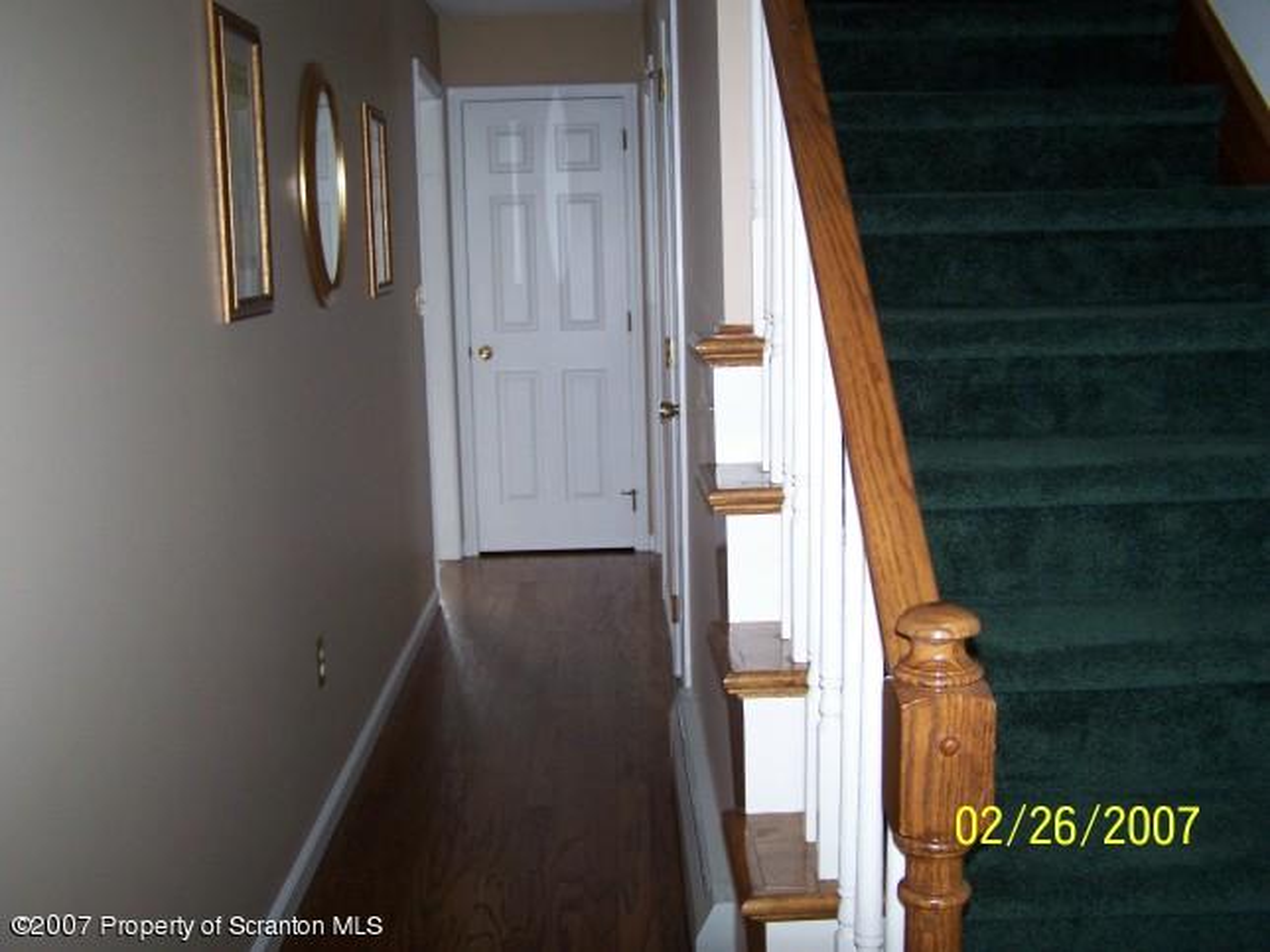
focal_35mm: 38
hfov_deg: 49.0
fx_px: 1394
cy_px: 476
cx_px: 635
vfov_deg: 37.7
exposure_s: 1/60
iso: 140
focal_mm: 6.3
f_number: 2.8
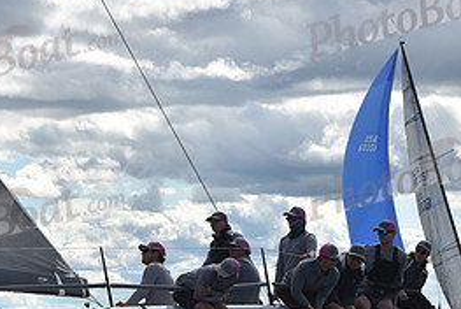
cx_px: 217
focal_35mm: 172
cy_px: 291
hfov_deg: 11.9
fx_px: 2205
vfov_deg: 8.0
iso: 250
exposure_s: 1/1000
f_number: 8
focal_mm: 78
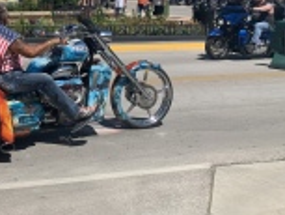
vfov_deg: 22.7
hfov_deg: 27.9
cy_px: -4
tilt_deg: +0.6
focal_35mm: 62
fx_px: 511
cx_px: -43
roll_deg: +0.7
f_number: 1.8
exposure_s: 1/2545
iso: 25
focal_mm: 4.25
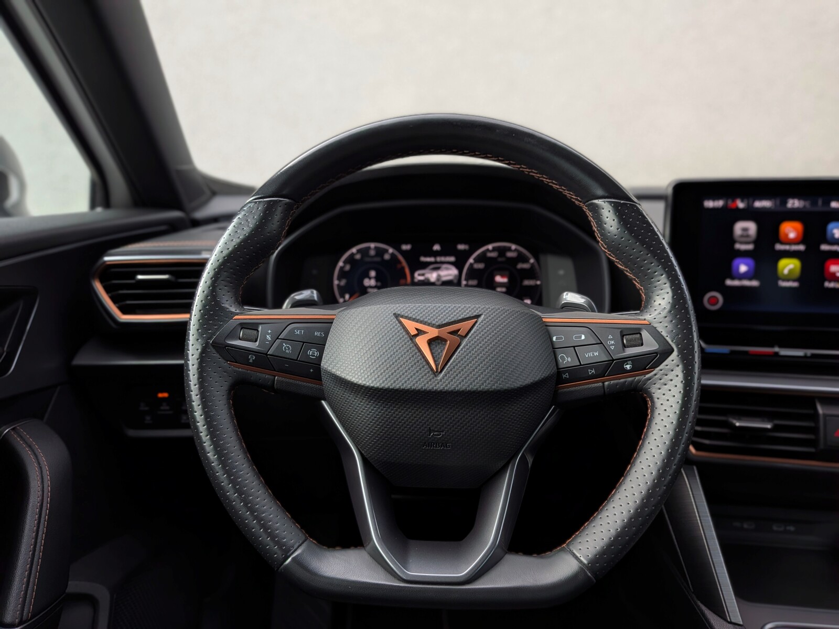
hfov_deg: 71.6
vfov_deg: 56.8
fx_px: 582
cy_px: 314
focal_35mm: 24
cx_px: 420
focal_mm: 4.53
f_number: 1.7
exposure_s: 1/143
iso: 30
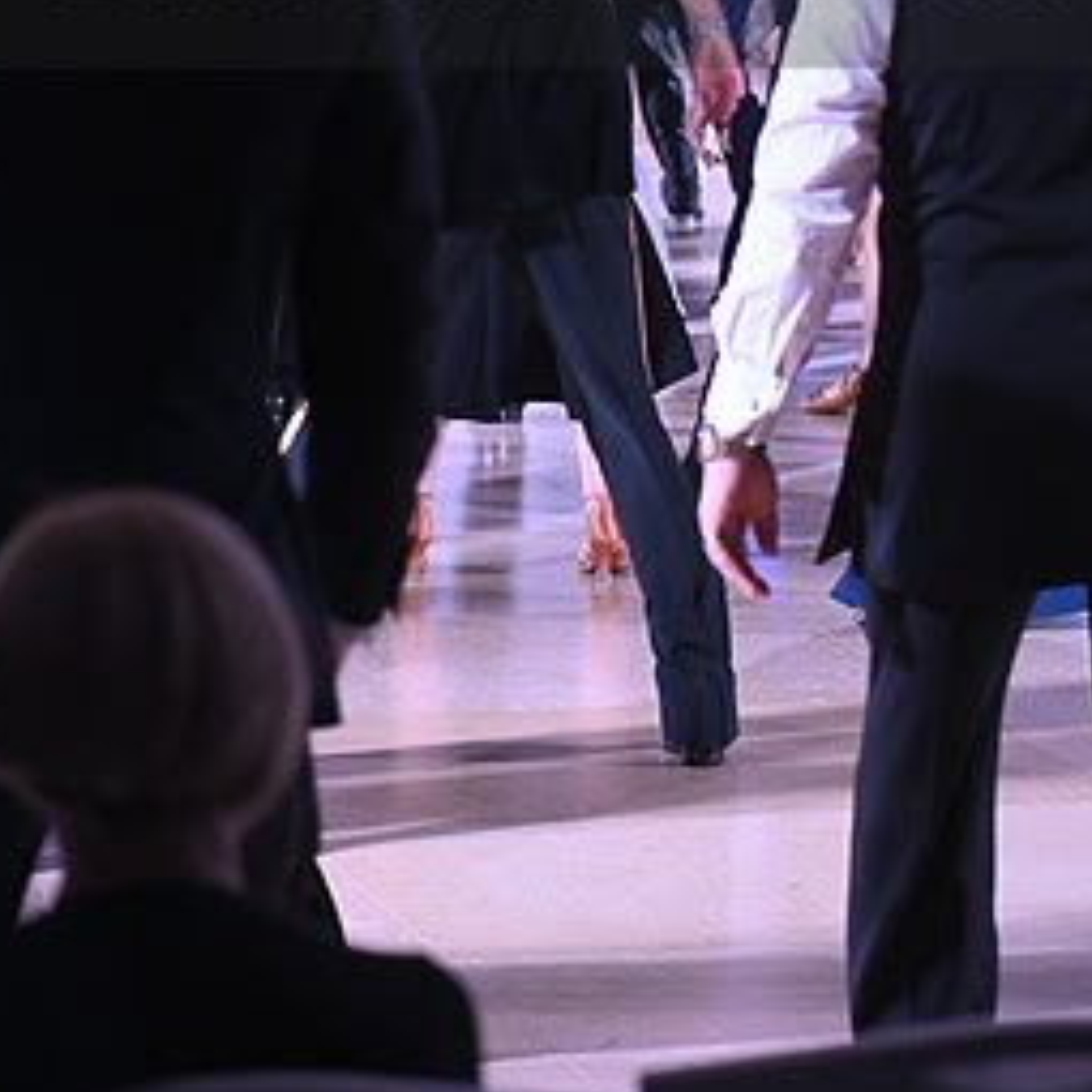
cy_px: -73
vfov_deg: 7.5
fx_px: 8280
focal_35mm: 232
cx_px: 563
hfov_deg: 7.5
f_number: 6.3
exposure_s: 1/200
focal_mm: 120
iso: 3200
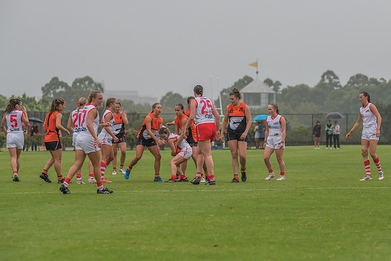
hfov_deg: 8.2
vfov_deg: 5.4
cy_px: 111
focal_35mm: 252
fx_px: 2742
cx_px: 217
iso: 800
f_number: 7.1
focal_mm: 220
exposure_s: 1/2000
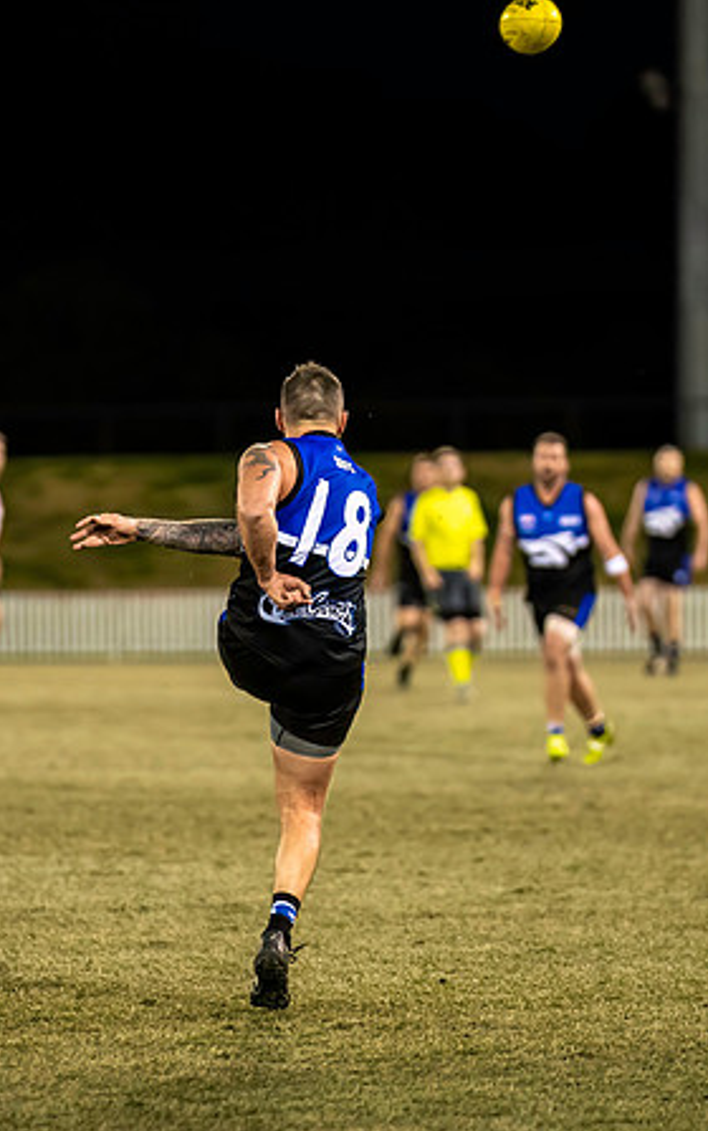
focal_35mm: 314
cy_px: 636
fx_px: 9678
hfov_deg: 4.2
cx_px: 297
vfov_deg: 6.7
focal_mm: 180
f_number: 2.8
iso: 2200
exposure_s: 1/1250
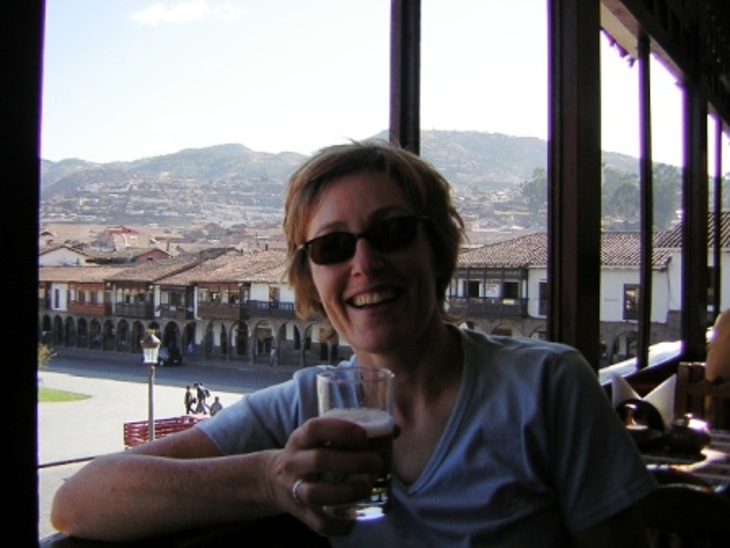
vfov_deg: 39.7
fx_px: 759
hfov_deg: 51.4
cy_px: 274
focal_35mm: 36
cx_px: 365
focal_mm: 4.7
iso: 50
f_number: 2.6
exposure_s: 1/424
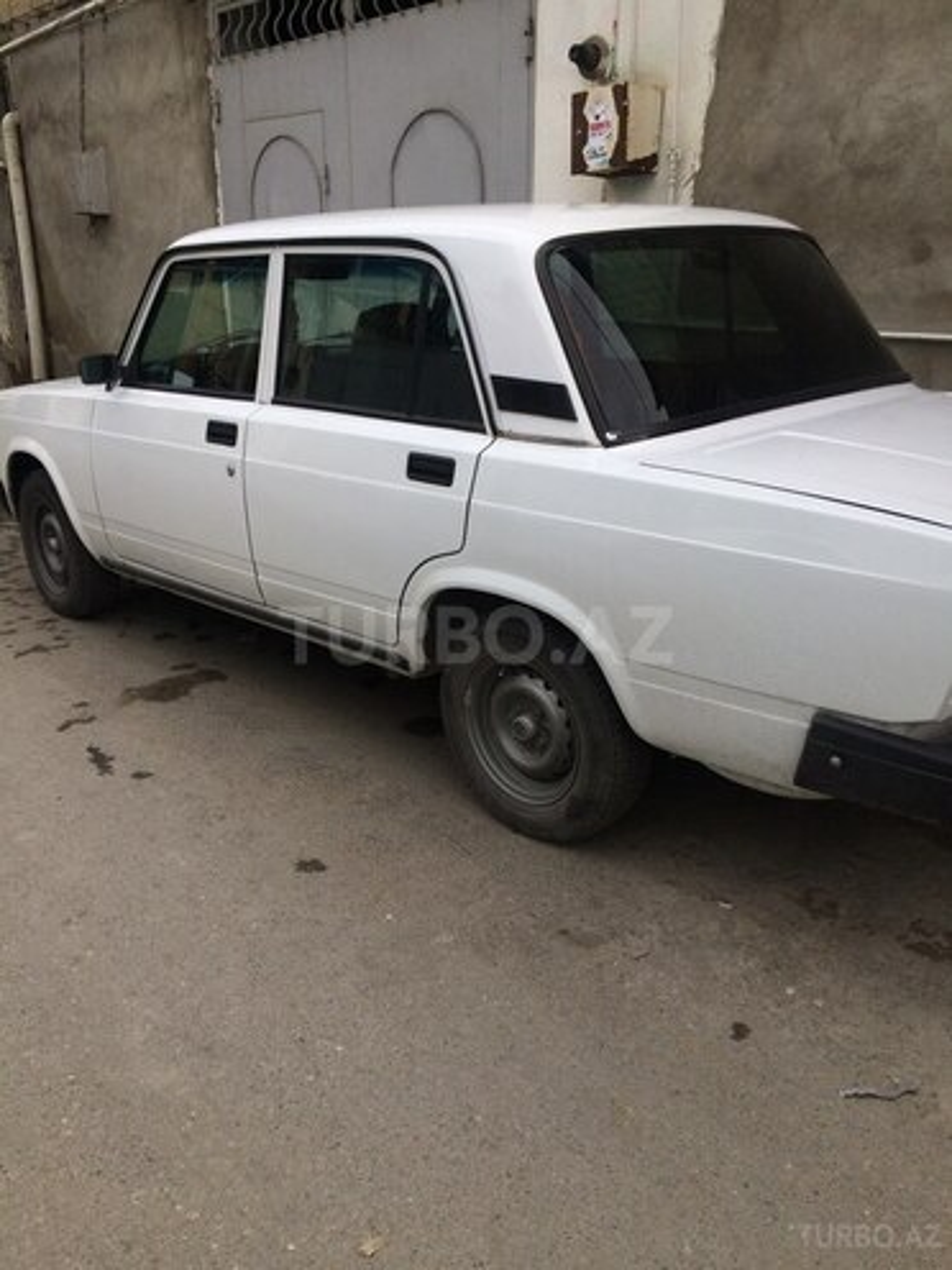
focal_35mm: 29
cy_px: 635
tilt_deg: -19.6
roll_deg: +0.2
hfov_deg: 48.2
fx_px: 1063
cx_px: 476
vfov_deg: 61.7
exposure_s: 1/912
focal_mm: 4.15
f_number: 2.2
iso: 32
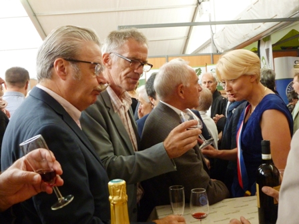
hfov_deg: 47.9
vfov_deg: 36.8
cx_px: 150
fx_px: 337
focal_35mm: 39
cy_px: 112
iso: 500
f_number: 3.7
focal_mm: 6.9
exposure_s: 1/60
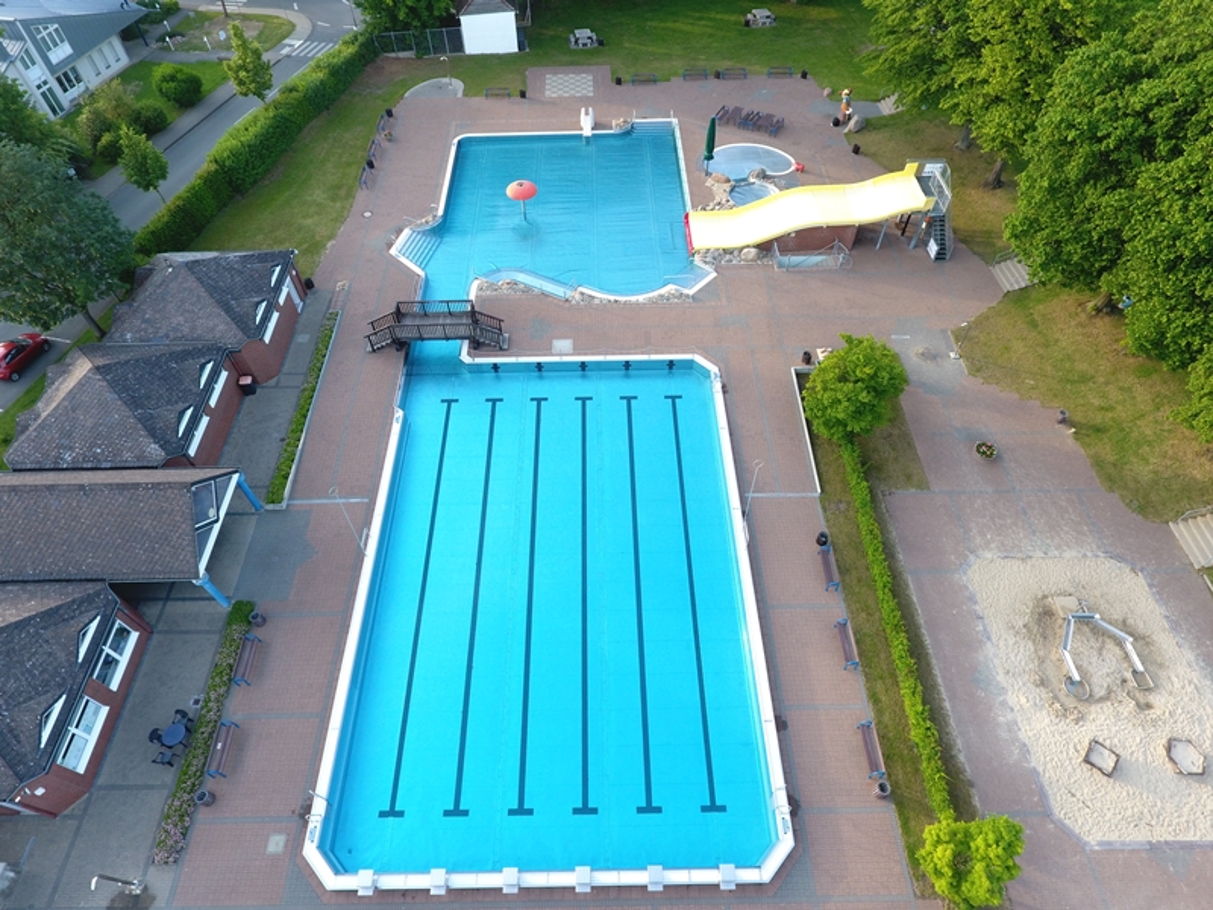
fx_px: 701
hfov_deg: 81.7
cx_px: 606
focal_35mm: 20
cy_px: 455
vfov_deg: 66.0
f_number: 2.8
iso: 146
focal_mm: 3.61
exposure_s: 1/100
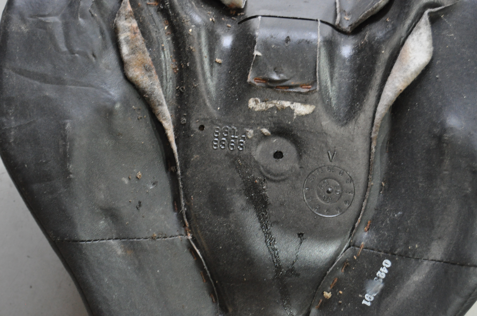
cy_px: 158
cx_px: 238
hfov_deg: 24.6
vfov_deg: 16.5
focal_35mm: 82
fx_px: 1092
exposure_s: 1/30
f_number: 5.6
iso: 1600
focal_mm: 55
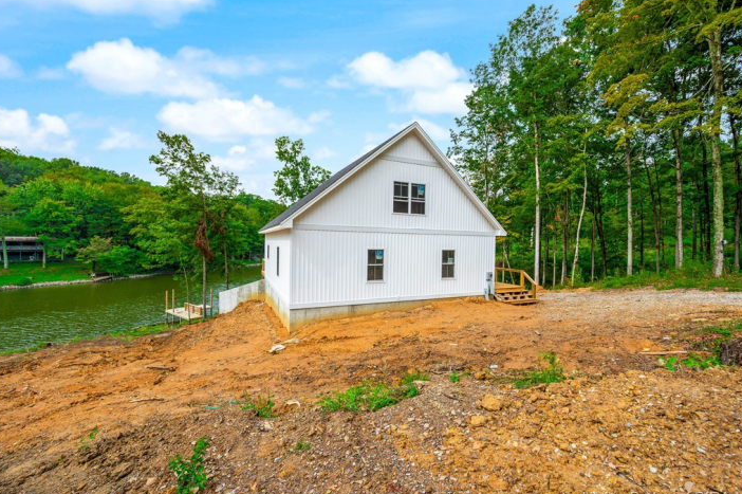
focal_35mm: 15
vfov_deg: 77.2
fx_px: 309
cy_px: 249
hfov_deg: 100.4
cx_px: 383
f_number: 6.3
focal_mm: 14
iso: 200
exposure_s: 1/320
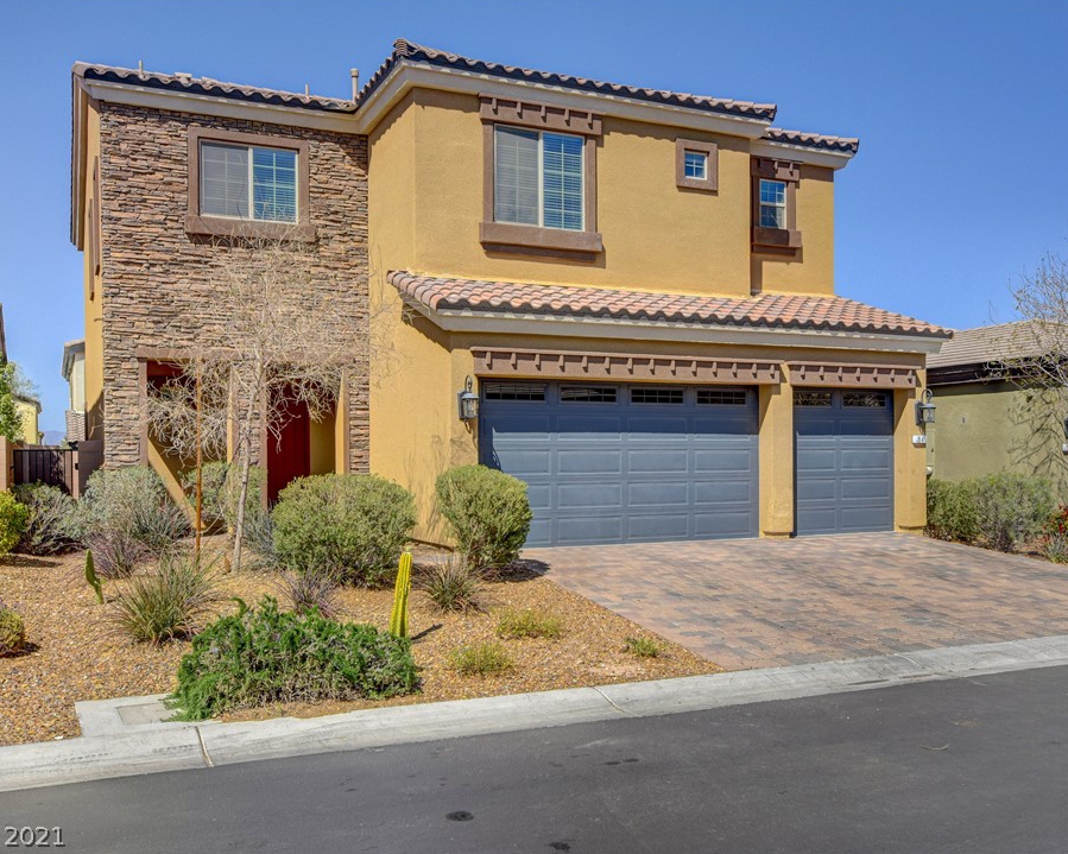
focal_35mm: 34
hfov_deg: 52.8
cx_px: 586
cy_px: 425
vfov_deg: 43.3
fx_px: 1075
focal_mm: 20
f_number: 8
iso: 400
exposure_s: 1/400
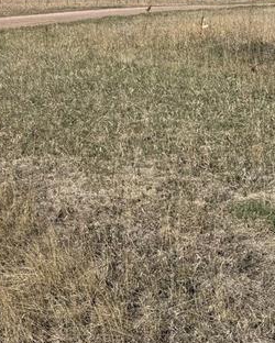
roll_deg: -0.6
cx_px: -116
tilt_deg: -2.5
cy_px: 36
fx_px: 823
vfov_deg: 23.0
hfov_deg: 17.4
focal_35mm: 81
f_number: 1.78
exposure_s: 1/6711
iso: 80
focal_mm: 6.76
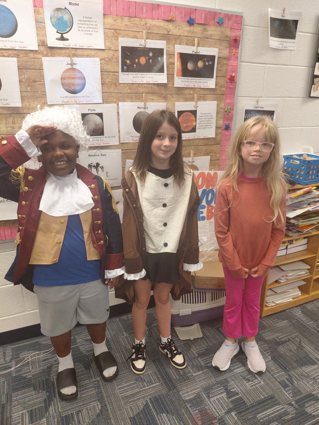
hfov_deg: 54.9
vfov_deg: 69.4
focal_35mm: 25
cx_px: 160
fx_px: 307
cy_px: 212
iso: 160
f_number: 1.8
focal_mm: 4.69
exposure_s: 1/60
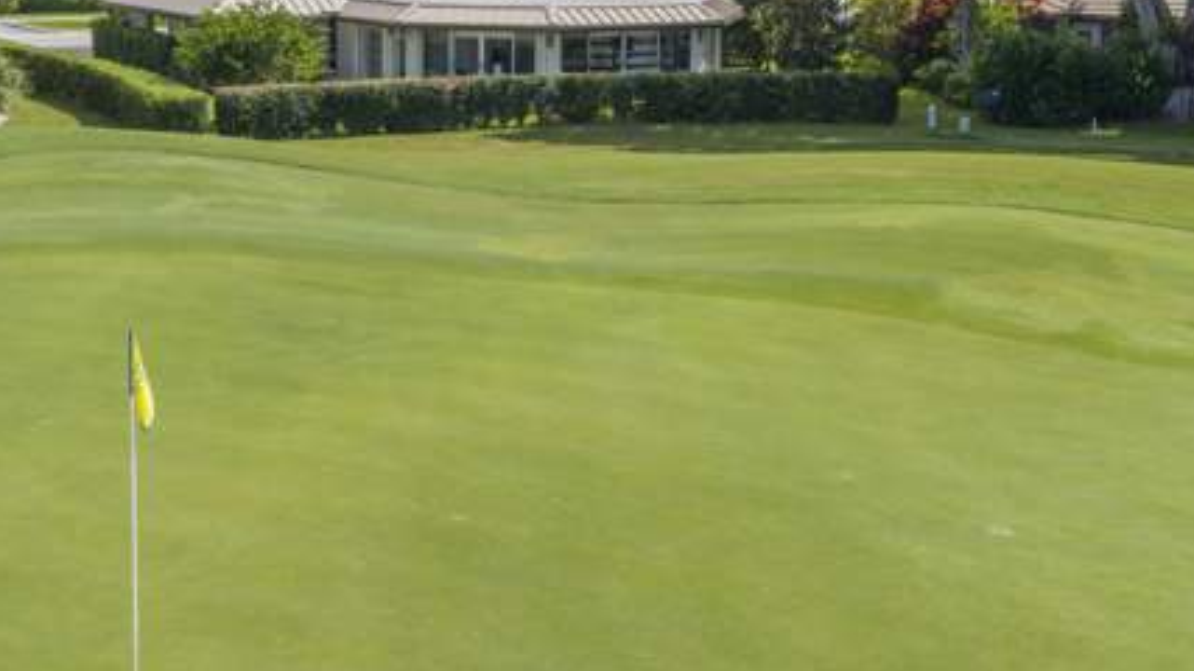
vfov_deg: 21.5
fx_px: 1741
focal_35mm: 55
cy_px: 124
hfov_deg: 37.7
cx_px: 478
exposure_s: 1/800
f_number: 2.8
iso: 100
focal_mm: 14.45
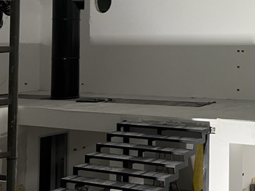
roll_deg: +0.3
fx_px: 471
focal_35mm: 64
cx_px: 312
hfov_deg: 26.6
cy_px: 32
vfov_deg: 22.5
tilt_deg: +2.0
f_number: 1.5
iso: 160
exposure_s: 1/50
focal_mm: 5.7
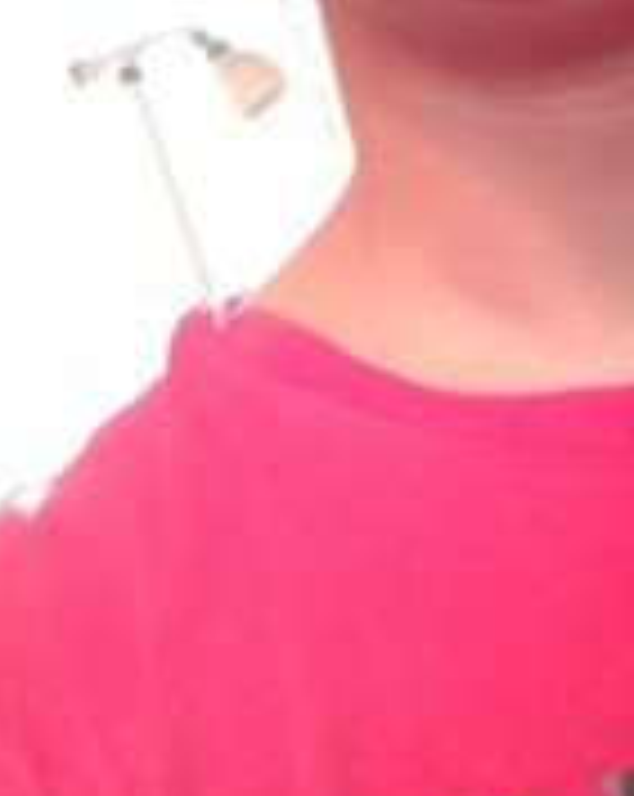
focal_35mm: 58
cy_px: -31
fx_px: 1364
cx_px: 474
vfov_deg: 29.9
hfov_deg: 25.9
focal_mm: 3.57
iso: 1600
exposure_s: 1/10
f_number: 2
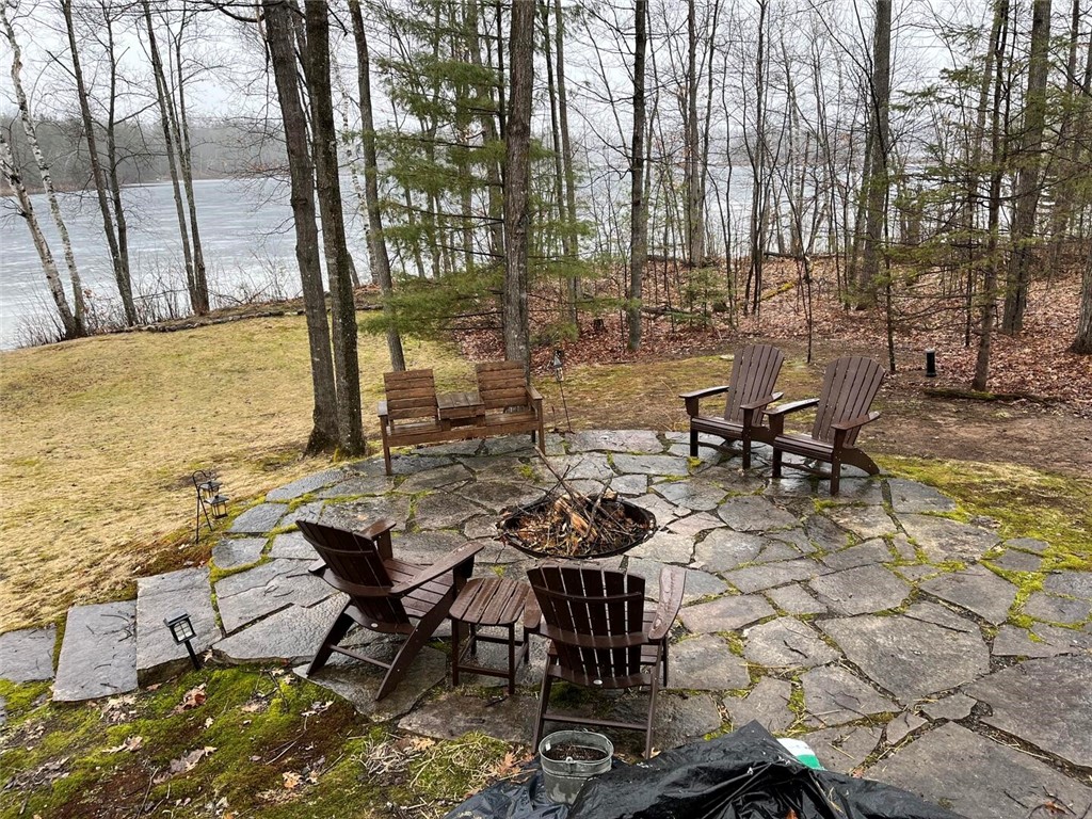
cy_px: 410
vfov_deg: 53.1
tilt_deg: -17.2
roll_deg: +2.0
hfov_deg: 67.3
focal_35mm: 26
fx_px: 820
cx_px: 546
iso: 50
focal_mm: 5.1
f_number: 1.6
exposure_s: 1/335
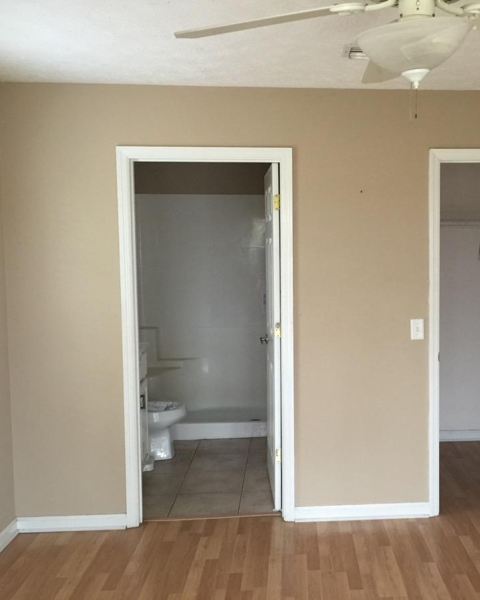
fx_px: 675
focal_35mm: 38
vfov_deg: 47.9
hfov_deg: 38.4
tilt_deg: -3.4
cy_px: 301
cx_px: 342
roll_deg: -0.8
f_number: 2.2
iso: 100
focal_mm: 4.15
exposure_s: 1/15
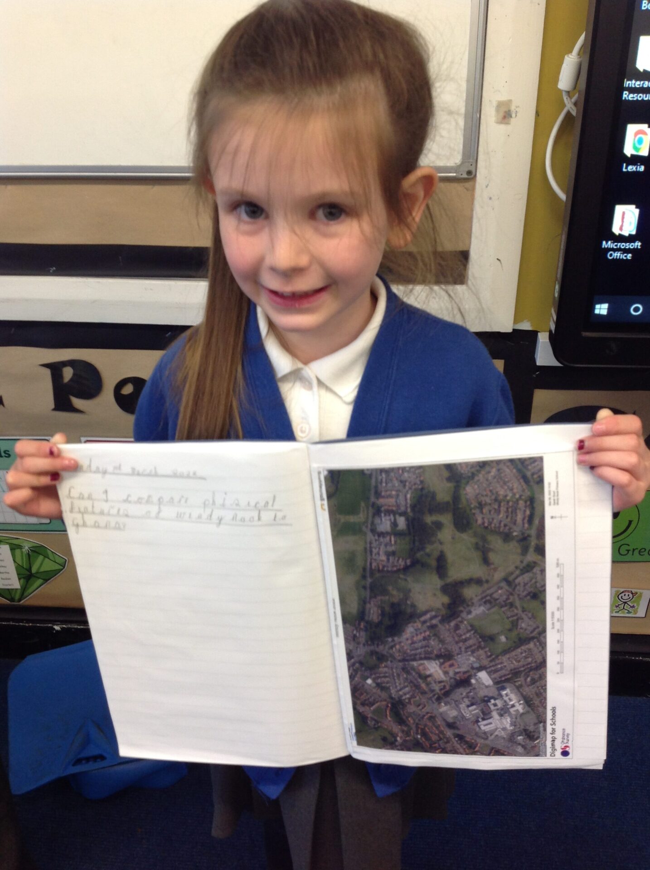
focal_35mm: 35
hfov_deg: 40.6
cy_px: 435
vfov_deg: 52.7
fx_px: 879
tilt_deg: -28.8
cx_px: 325
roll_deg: +0.1
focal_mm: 4.28
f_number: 2.4
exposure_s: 1/15
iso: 80
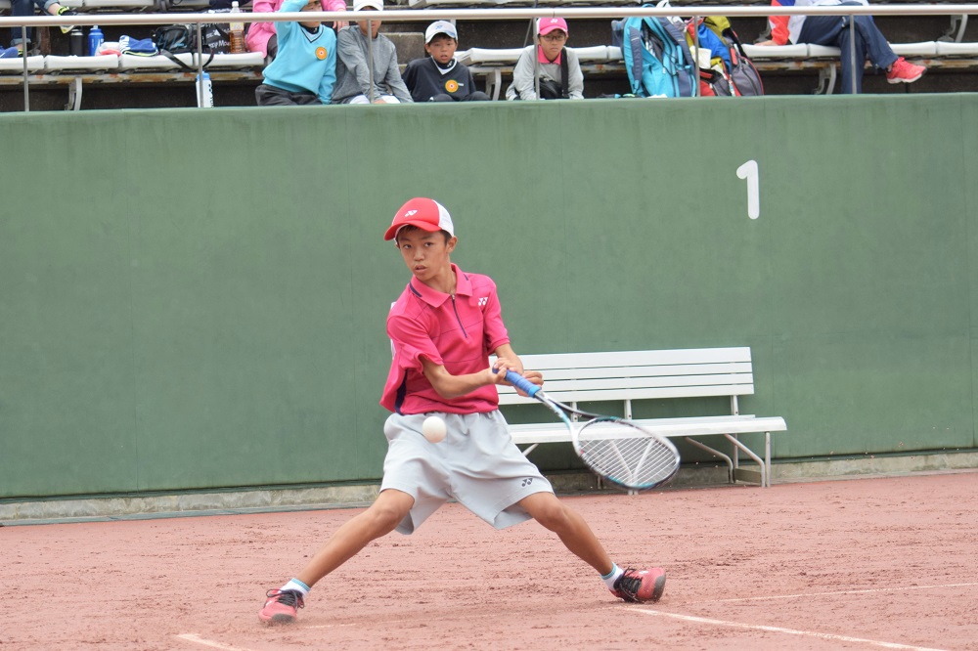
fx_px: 2933
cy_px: 326
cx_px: 489
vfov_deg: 12.7
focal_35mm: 108
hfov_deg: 18.9
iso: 500
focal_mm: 72
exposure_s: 1/1600
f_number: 4.5
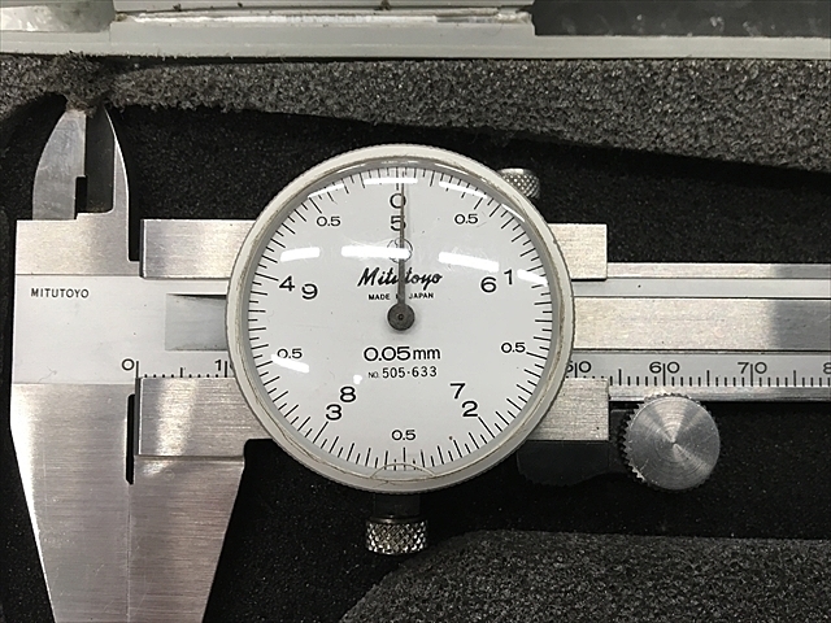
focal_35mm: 29
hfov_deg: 61.7
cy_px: 312
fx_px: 696
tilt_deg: -88.4
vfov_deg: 48.2
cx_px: 416
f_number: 2.2
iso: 80
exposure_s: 1/30
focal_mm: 4.15
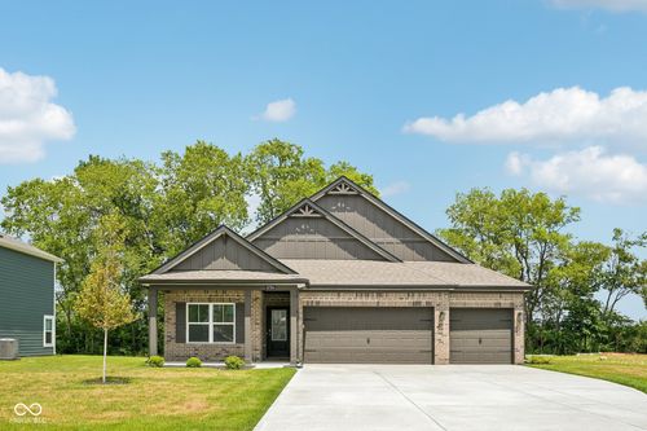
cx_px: 324
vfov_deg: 43.6
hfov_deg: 61.9
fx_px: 539
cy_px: 216
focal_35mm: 30
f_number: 8
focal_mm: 30
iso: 100
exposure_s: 1/400
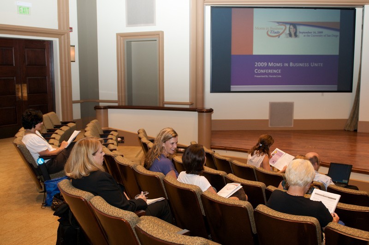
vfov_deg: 36.7
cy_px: 122
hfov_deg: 53.2
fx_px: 368
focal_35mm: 36
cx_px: 184
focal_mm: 24
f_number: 2.8
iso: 640
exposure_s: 1/160
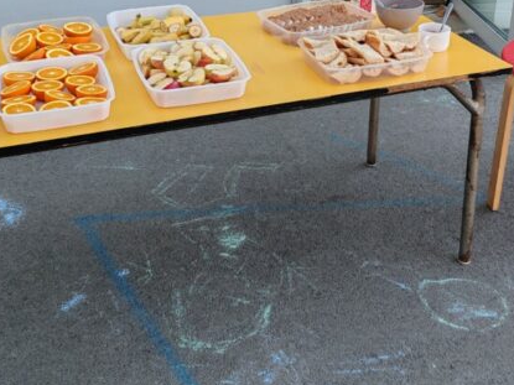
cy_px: 72
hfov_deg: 38.2
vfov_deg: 28.4
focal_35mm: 50
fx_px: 742
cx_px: 285
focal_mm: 6.12
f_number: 1.9
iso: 125
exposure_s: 1/100
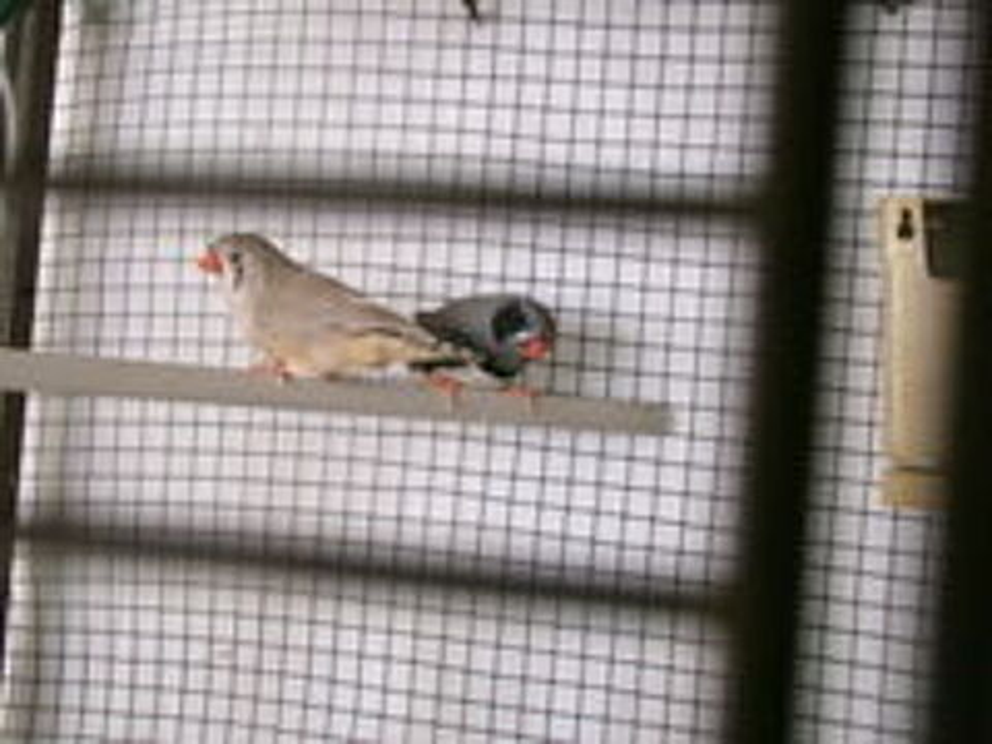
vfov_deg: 30.3
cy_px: 372
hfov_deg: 39.7
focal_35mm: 48
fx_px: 1376
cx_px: 496
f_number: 4.2
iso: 800
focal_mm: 8.5
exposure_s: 1/8
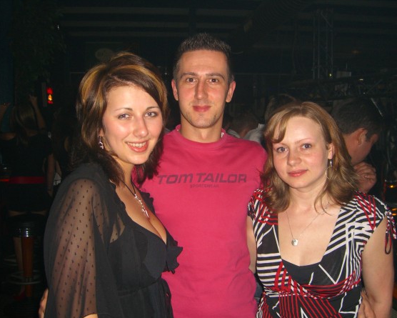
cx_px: 200
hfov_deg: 45.8
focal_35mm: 40
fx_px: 470
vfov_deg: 37.3
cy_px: 160
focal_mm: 7.9
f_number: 2.8
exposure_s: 1/60
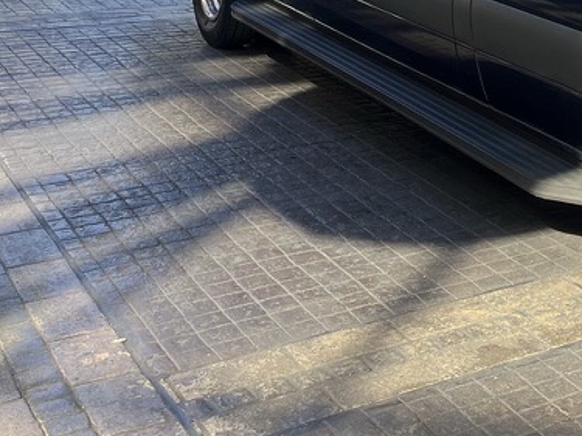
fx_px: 1193
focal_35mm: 71
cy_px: -78
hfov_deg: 24.7
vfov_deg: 19.6
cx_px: 708
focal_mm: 5.1
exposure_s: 1/580
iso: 50
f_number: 1.6
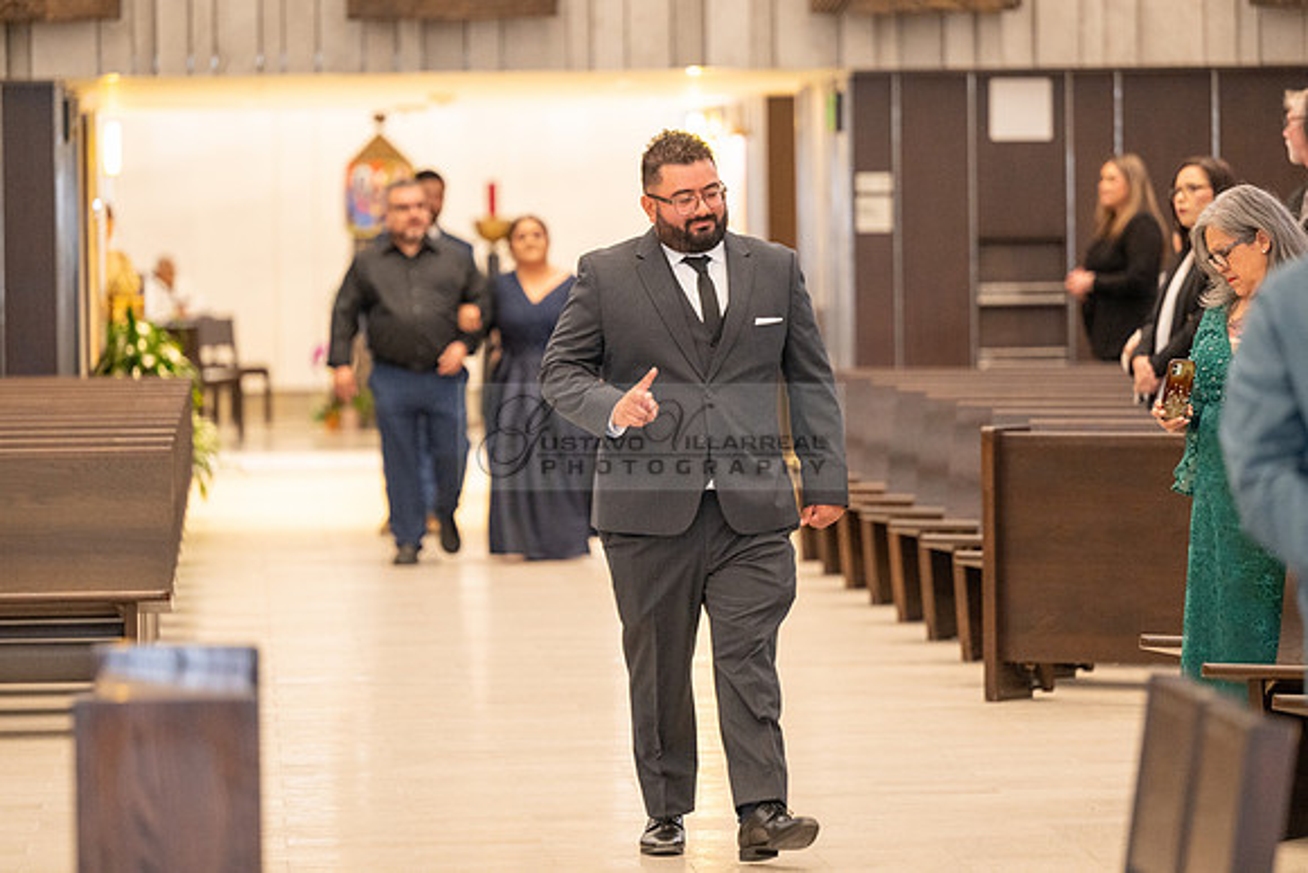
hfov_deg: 11.0
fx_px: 6762
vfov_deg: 7.4
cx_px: 654
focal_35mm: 186
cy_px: 349
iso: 1600
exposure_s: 1/200
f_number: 2.8
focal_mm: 155
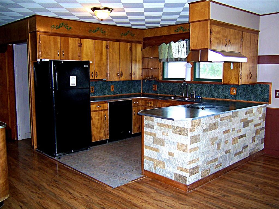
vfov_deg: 42.9
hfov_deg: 55.4
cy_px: 104
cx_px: 140
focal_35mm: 33
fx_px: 266
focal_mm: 5.5
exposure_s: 1/60
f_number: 2.8
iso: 140
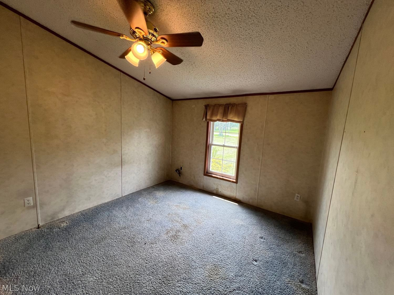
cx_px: 197
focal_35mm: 13
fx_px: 148
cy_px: 148
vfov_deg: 89.9
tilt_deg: -8.3
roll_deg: -3.3
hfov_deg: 106.2
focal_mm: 1.57
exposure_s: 1/120
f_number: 1.8
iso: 125
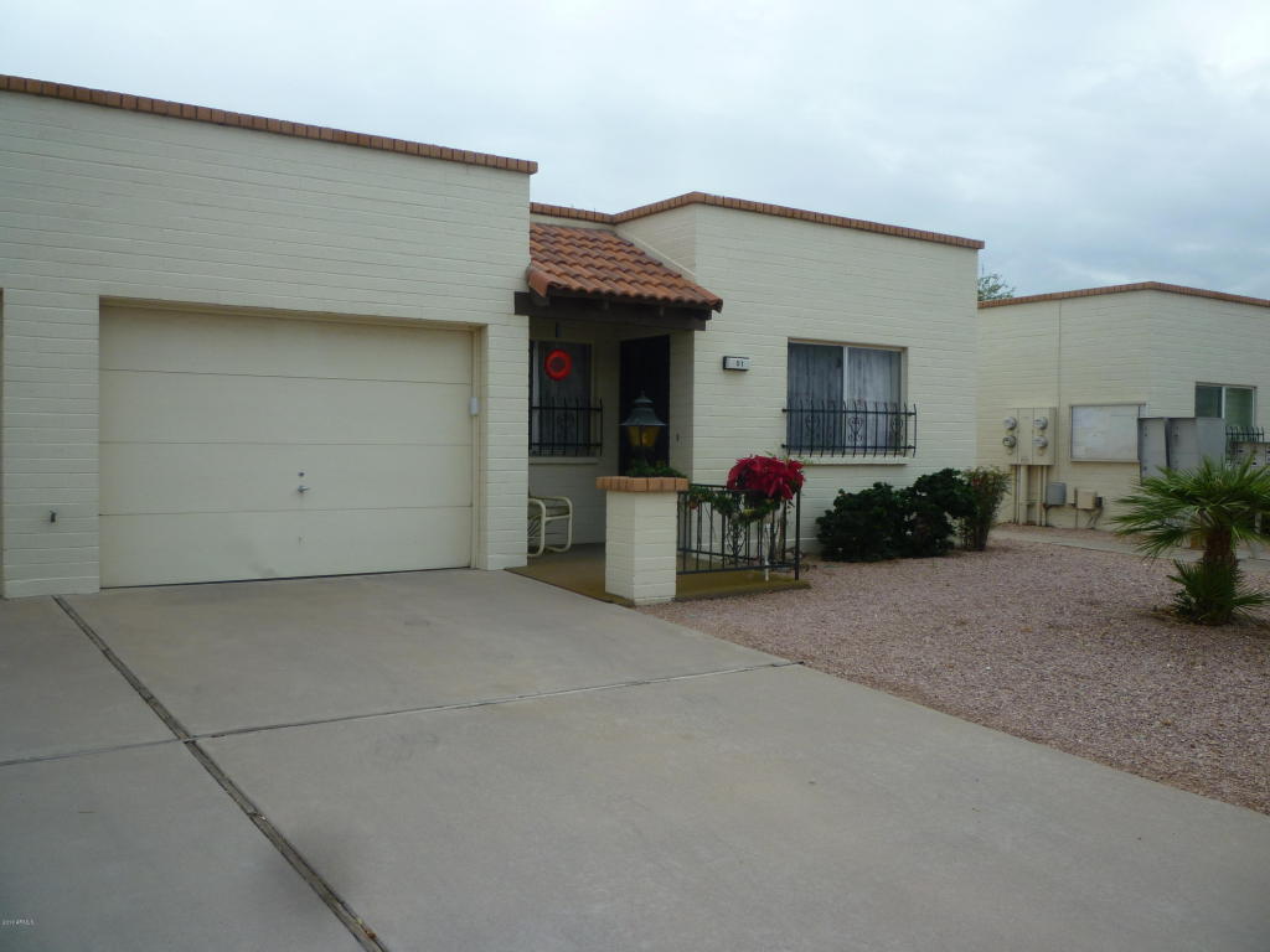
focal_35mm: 29
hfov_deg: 61.7
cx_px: 635
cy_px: 476
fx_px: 1064
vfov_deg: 48.2
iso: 80
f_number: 3.5
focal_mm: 5.2
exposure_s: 1/500
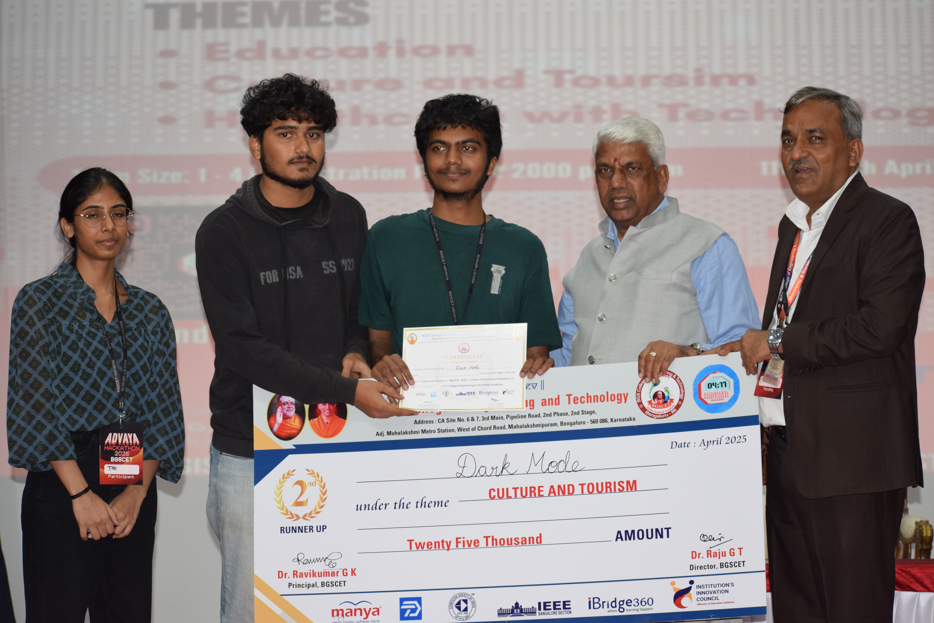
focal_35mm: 105
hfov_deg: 19.5
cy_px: 312
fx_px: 2724
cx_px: 467
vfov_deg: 13.0
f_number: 4.5
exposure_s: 1/60
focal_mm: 70
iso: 900
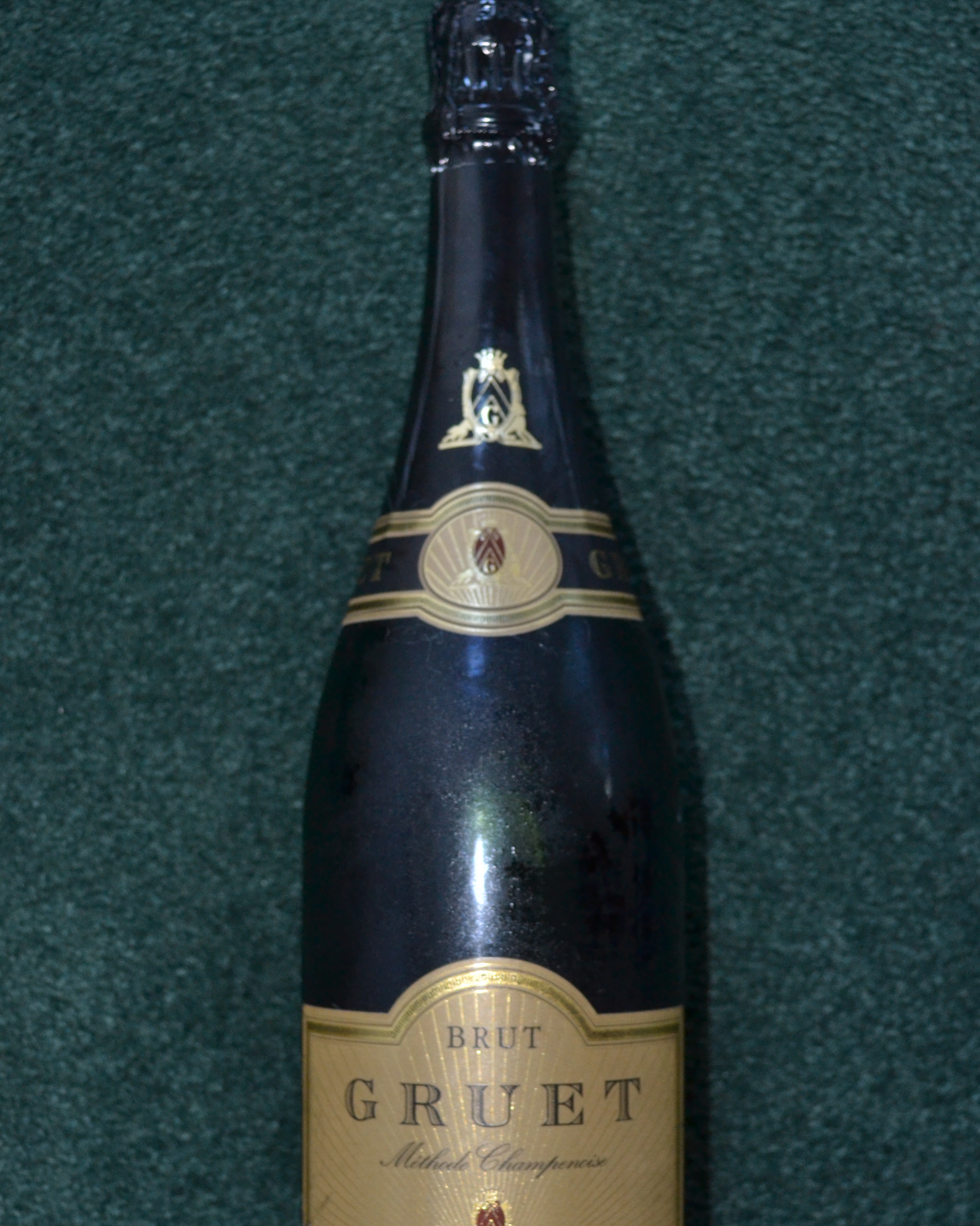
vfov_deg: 35.6
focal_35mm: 53
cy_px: 665
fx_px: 1907
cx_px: 503
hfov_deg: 28.8
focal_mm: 29
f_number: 4.5
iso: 800
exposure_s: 1/30
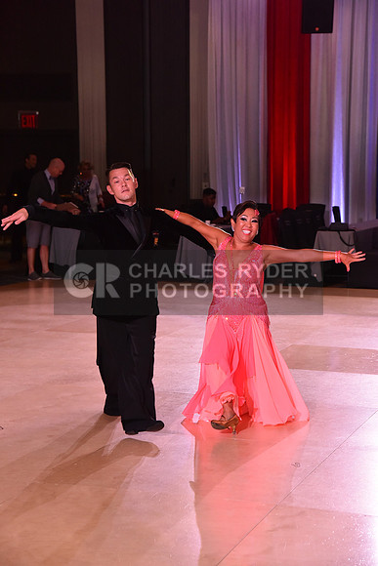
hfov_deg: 16.7
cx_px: 189
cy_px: 283
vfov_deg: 24.8
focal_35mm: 82
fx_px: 1291
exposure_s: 1/320
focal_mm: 82
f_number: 6.3
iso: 2500
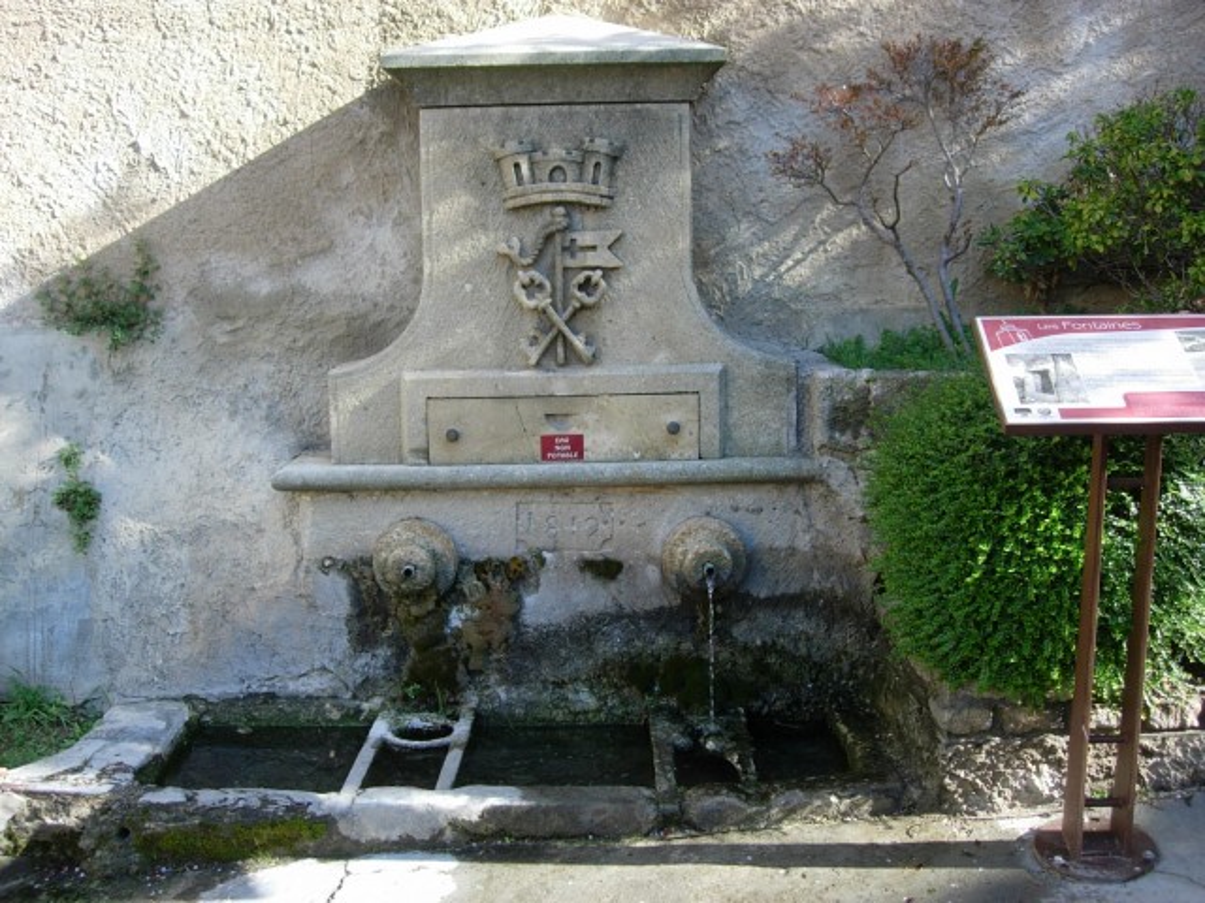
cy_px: 452
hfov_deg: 49.0
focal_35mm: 38
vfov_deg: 37.7
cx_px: 602
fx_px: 1323
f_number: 2.8
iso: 64
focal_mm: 7.8
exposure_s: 1/203
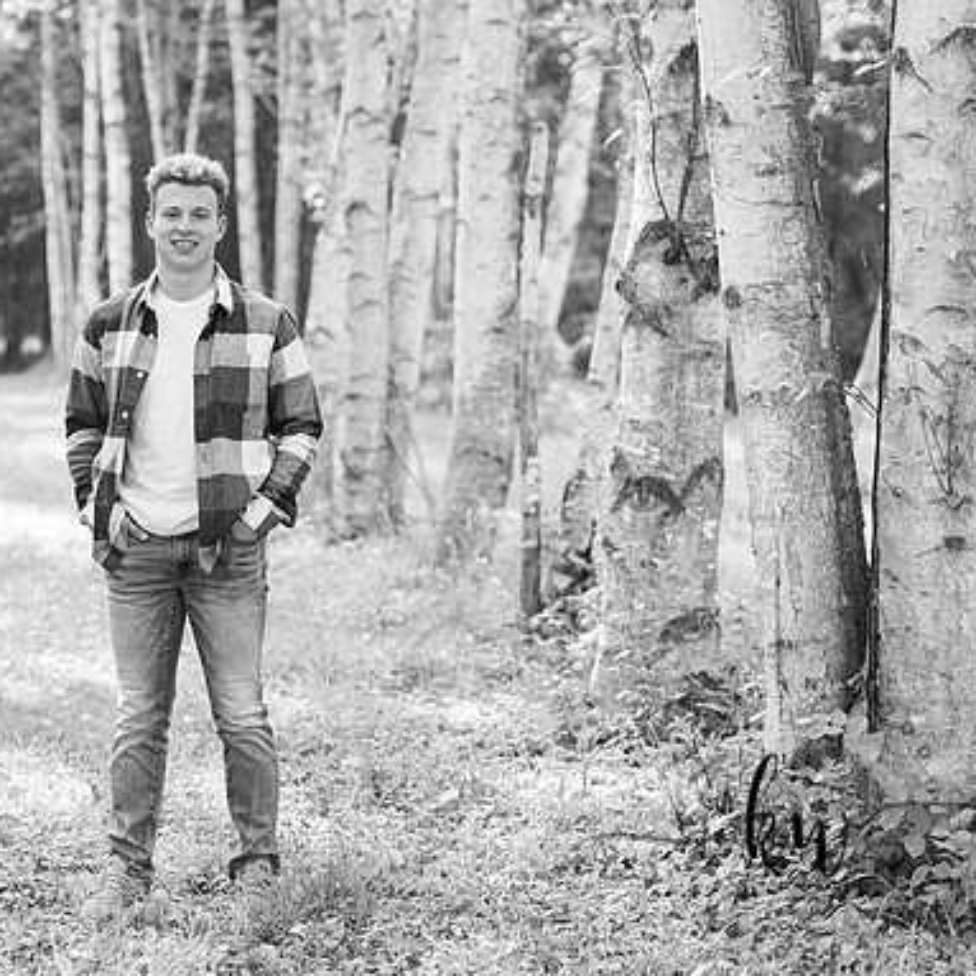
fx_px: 3700
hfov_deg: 15.0
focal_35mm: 116
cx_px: 298
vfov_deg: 15.0
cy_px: 491
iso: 400
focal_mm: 90
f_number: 3.2
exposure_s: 1/200
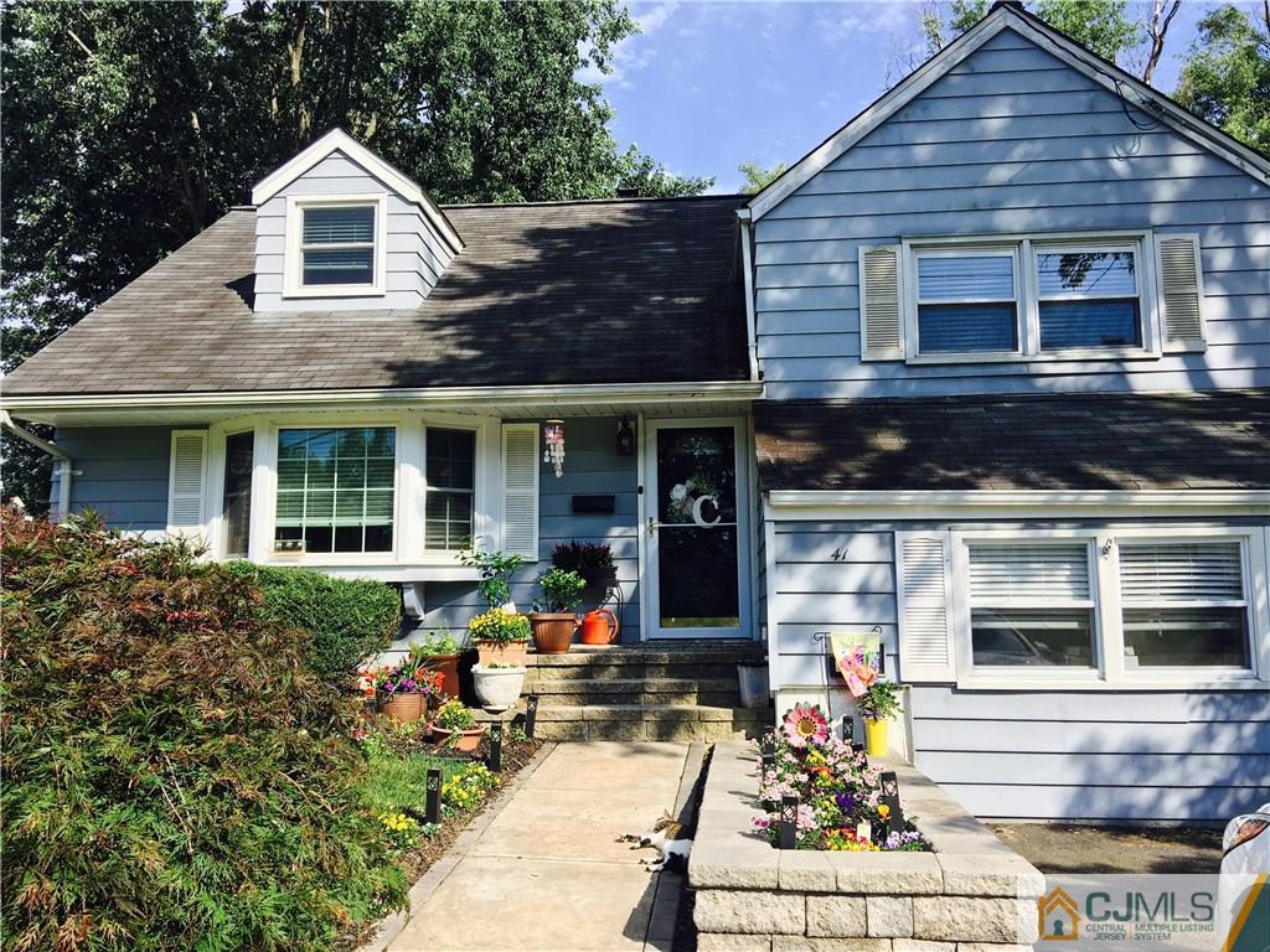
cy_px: 476
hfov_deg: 61.7
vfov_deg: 48.2
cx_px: 635
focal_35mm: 29
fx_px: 1064
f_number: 2.2
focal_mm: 4.15
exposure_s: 1/1040
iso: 25
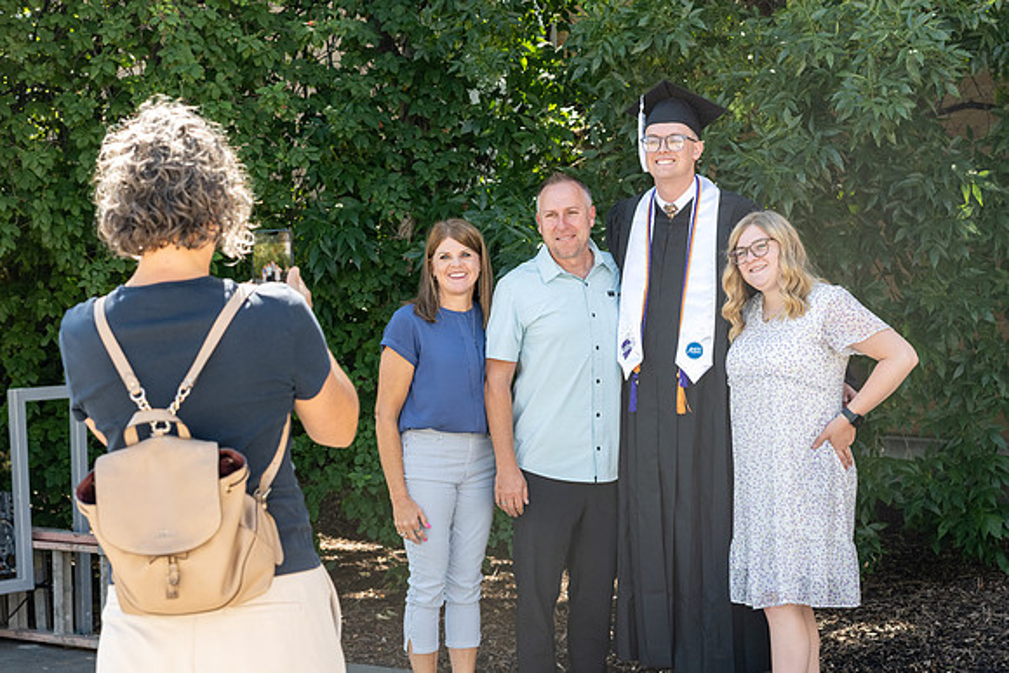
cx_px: 511
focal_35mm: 87
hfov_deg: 23.3
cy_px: 358
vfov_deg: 15.7
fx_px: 2447
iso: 500
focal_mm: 70
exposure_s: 1/320
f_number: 4
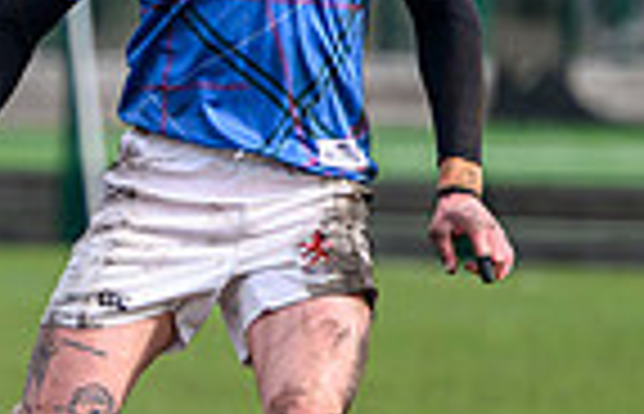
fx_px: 22246
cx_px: -618
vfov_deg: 1.1
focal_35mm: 1257
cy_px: 433
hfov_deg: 1.7
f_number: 4
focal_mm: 260
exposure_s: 1/2500
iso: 1000
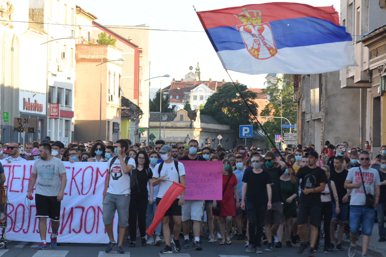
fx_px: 1608
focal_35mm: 150
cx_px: 193
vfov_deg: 9.1
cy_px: 128
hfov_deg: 13.7
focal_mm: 100
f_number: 4
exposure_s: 1/640
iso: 400
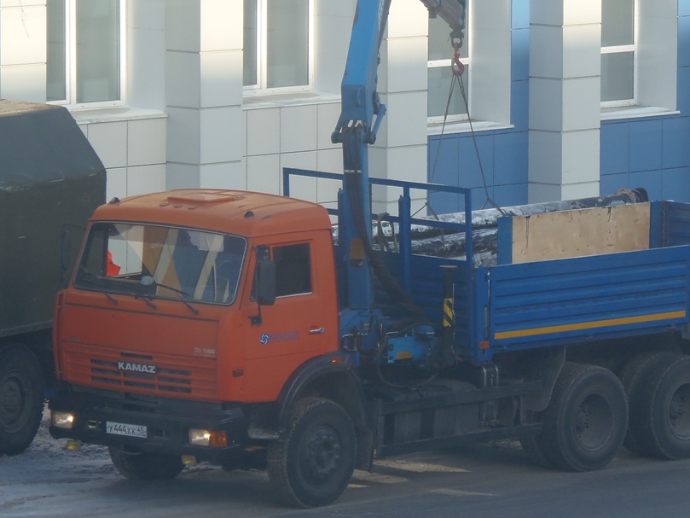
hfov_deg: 7.4
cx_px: 436
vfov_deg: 5.6
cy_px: 196
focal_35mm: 267
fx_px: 5323
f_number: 5
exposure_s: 1/160
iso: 64
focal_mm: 39.2
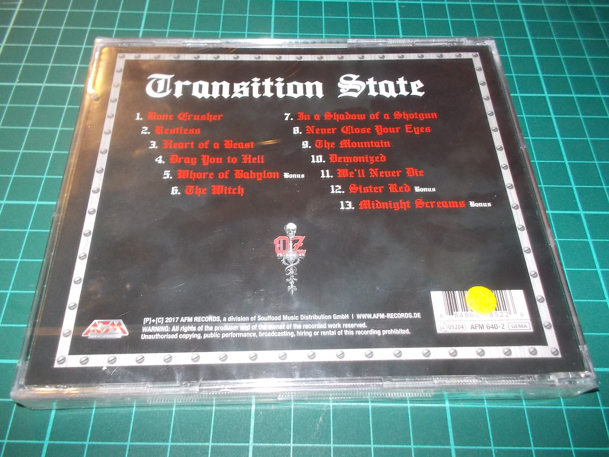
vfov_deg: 48.2
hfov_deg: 61.7
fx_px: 510
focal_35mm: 29
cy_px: 228
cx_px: 304
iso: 200
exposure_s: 1/30
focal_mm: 4.1
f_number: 3.3
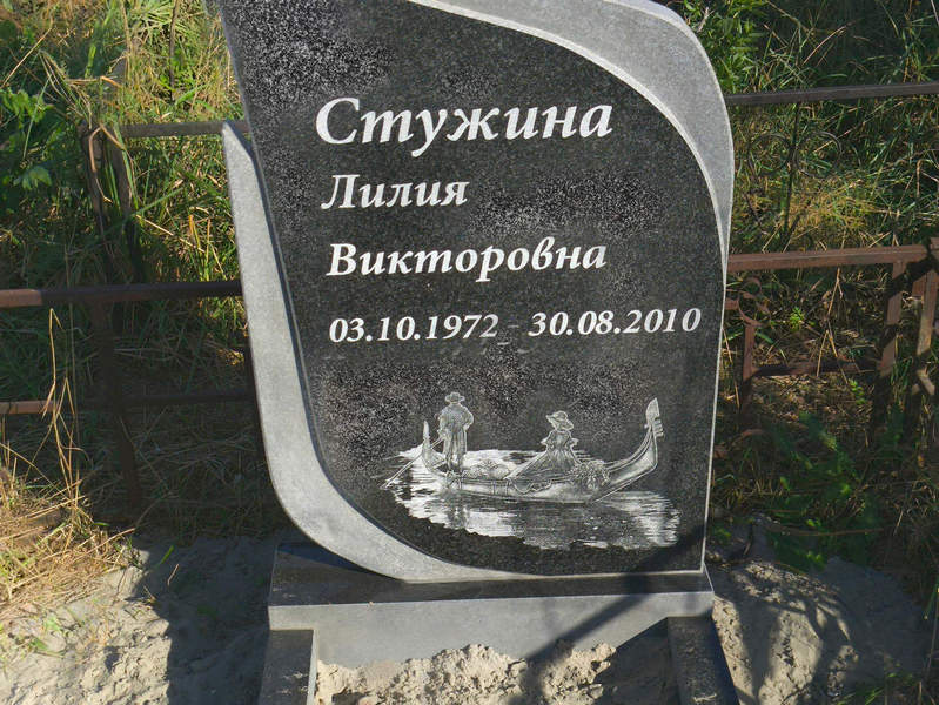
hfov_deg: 38.2
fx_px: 1357
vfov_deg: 29.1
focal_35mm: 50
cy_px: 352
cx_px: 470
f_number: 1.7
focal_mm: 4.71
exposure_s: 1/601
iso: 50
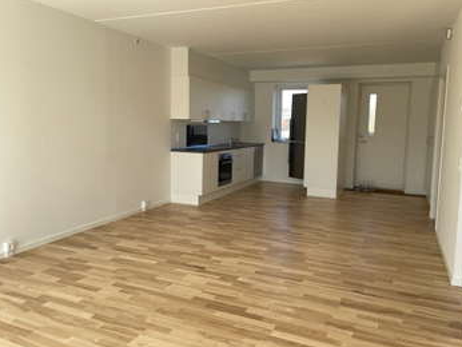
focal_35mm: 28
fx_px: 374
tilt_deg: -5.1
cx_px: 237
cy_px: 163
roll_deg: -1.3
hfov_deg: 63.4
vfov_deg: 49.8
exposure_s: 1/483
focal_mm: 4.2
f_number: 1.6
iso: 32
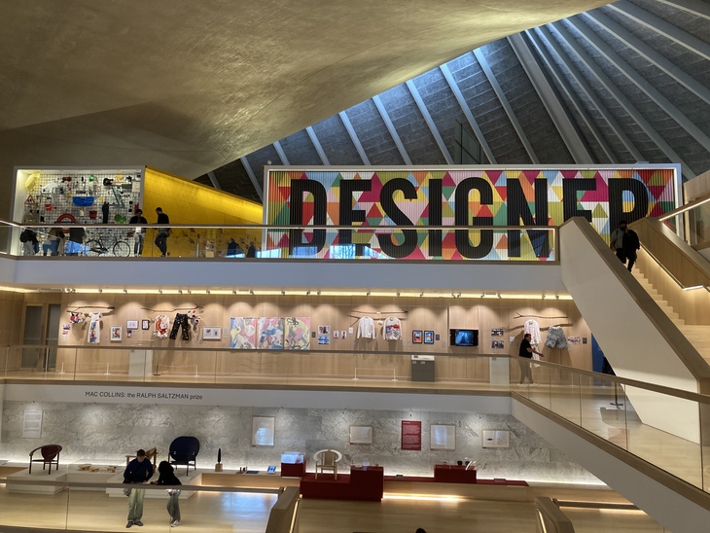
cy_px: 266
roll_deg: -1.0
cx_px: 355
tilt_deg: +6.3
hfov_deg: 63.4
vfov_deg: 49.8
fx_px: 574
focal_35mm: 28
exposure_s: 1/50
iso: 125
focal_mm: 3.99
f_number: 1.8
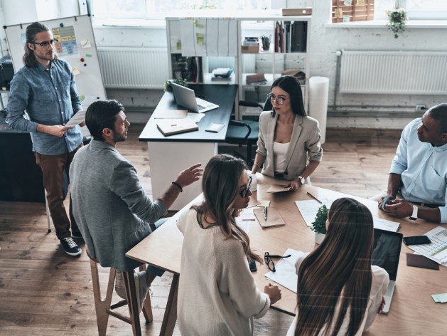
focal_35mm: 44
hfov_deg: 42.9
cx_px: 238
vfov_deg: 32.9
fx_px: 568
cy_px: 169
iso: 640
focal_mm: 40
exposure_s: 1/160
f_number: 2.8
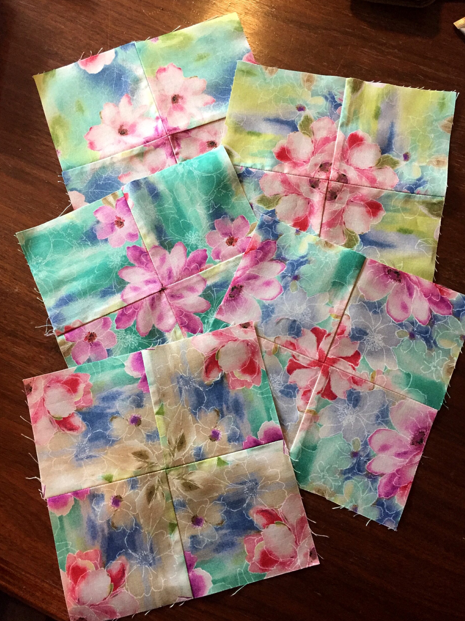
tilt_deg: -81.0
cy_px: 315
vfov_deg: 60.0
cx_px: 234
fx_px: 537
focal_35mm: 30
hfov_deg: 46.8
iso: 250
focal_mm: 4.15
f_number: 2.2
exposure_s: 1/30
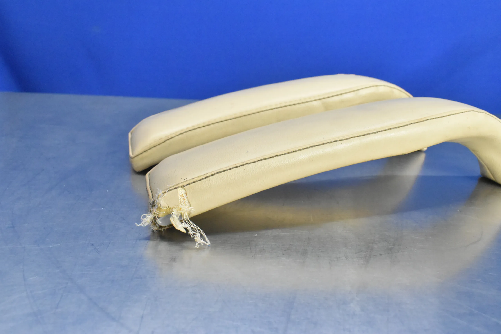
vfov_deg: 43.6
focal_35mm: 30
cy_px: 167
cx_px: 250
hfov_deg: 61.9
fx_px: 418
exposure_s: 1/60
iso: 6400
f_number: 8
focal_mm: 20
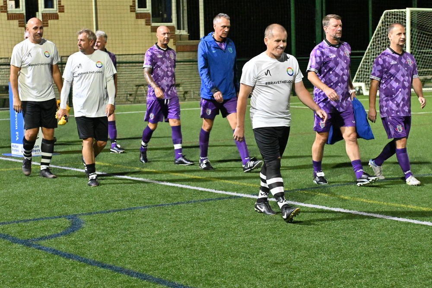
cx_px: 216
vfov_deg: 15.2
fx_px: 1080
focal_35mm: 90
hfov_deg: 22.6
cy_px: 144
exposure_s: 1/400
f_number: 4
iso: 8000
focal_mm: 60
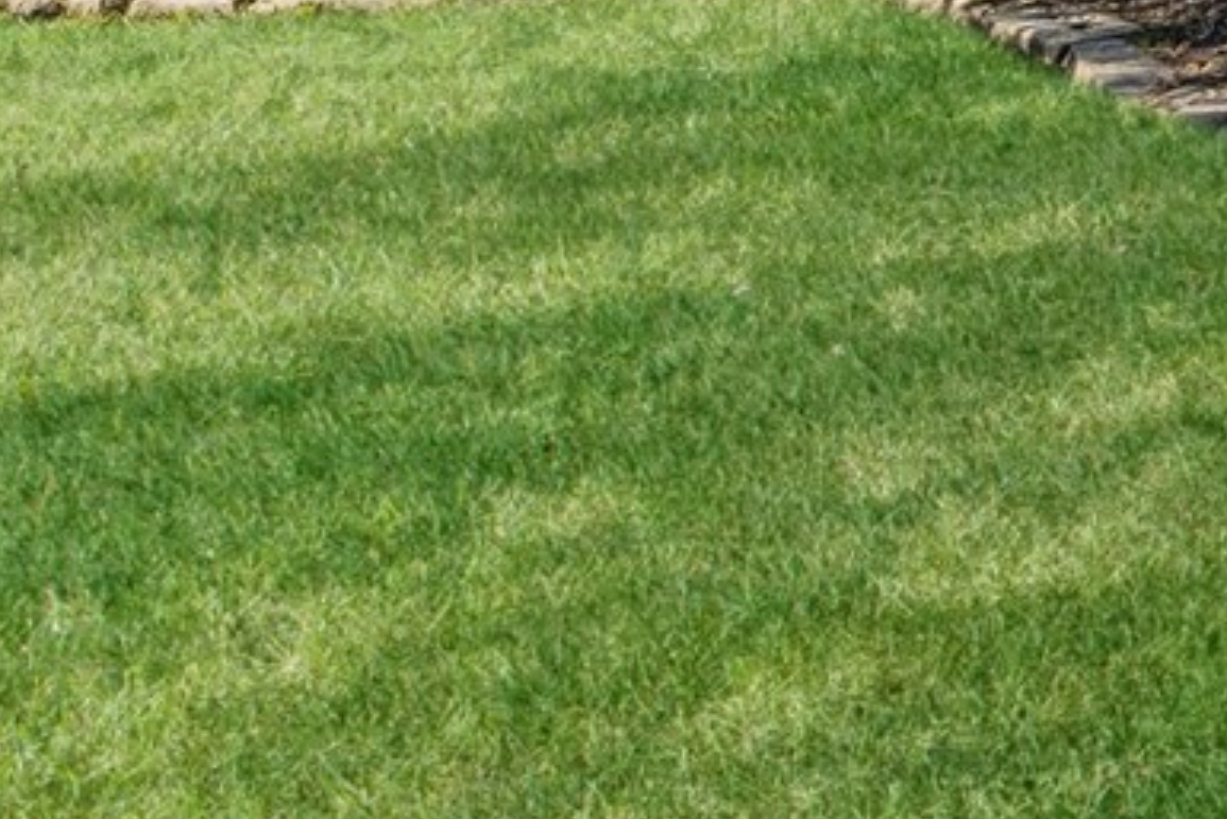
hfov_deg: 15.5
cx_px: 2865
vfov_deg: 14.3
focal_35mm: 79
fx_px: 2693
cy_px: -854
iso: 640
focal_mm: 14
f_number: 11
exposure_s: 1/800
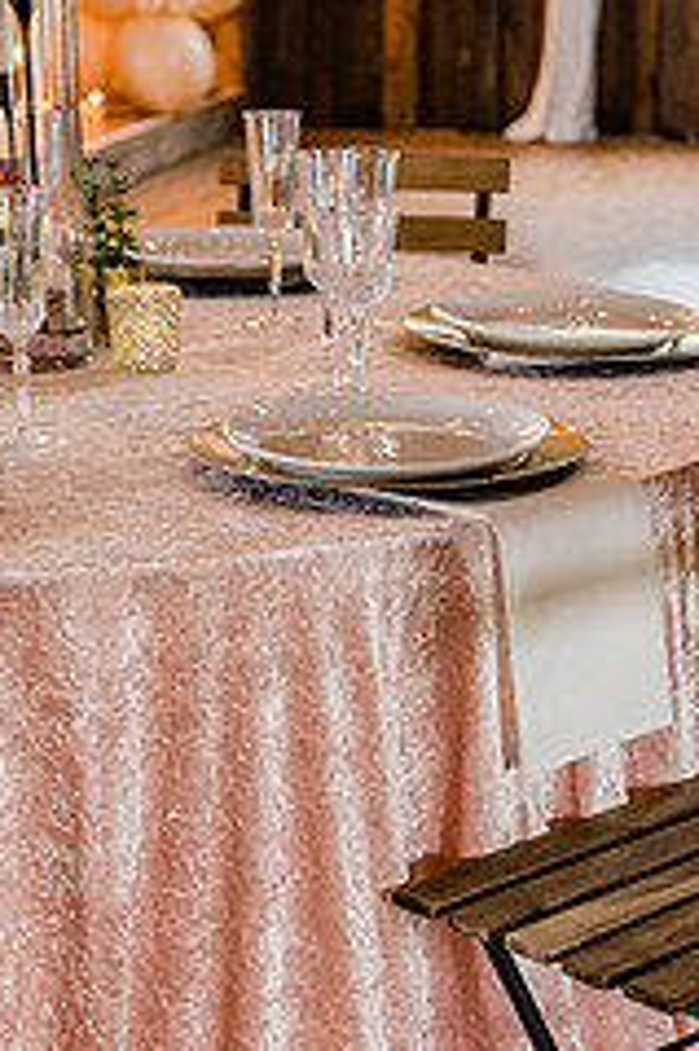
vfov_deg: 21.6
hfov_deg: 14.4
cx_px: 631
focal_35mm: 94
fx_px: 2742
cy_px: 699
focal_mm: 50
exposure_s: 1/200
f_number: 4.5
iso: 320
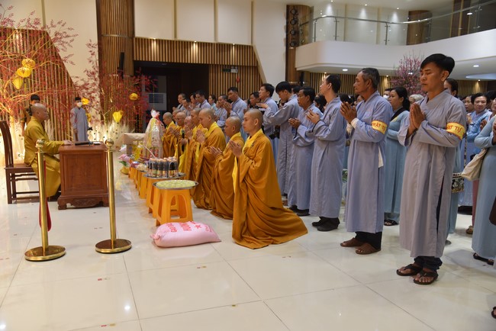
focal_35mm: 31
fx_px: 427
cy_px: 166
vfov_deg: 42.4
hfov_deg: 60.3
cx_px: 248
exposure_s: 1/60
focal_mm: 31
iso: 800
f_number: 4
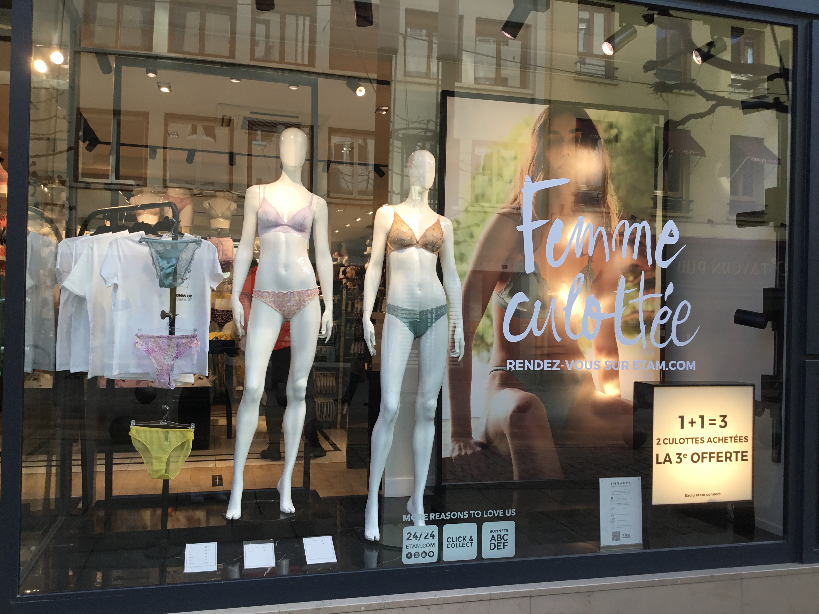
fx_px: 733
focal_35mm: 31
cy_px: 307
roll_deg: -1.5
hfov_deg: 58.4
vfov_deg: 45.4
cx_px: 410
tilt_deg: -0.7
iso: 25
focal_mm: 3.3
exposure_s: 1/187
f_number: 2.4
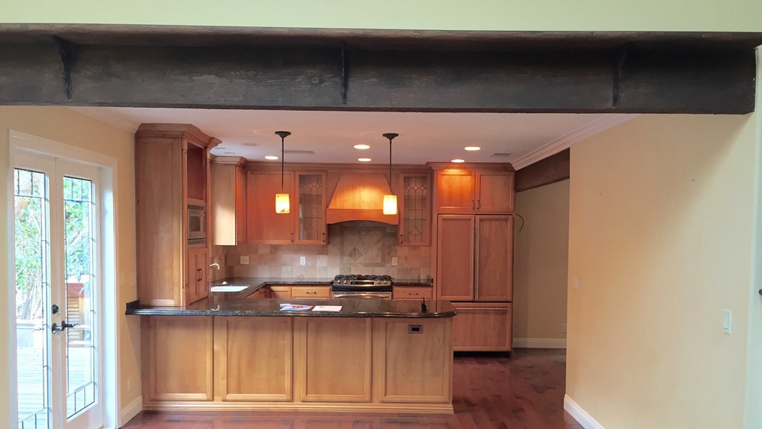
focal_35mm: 32
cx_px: 382
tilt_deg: -1.7
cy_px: 274
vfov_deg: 36.4
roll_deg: -0.9
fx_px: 647
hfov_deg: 61.0
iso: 125
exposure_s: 1/30
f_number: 2.2
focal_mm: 4.15
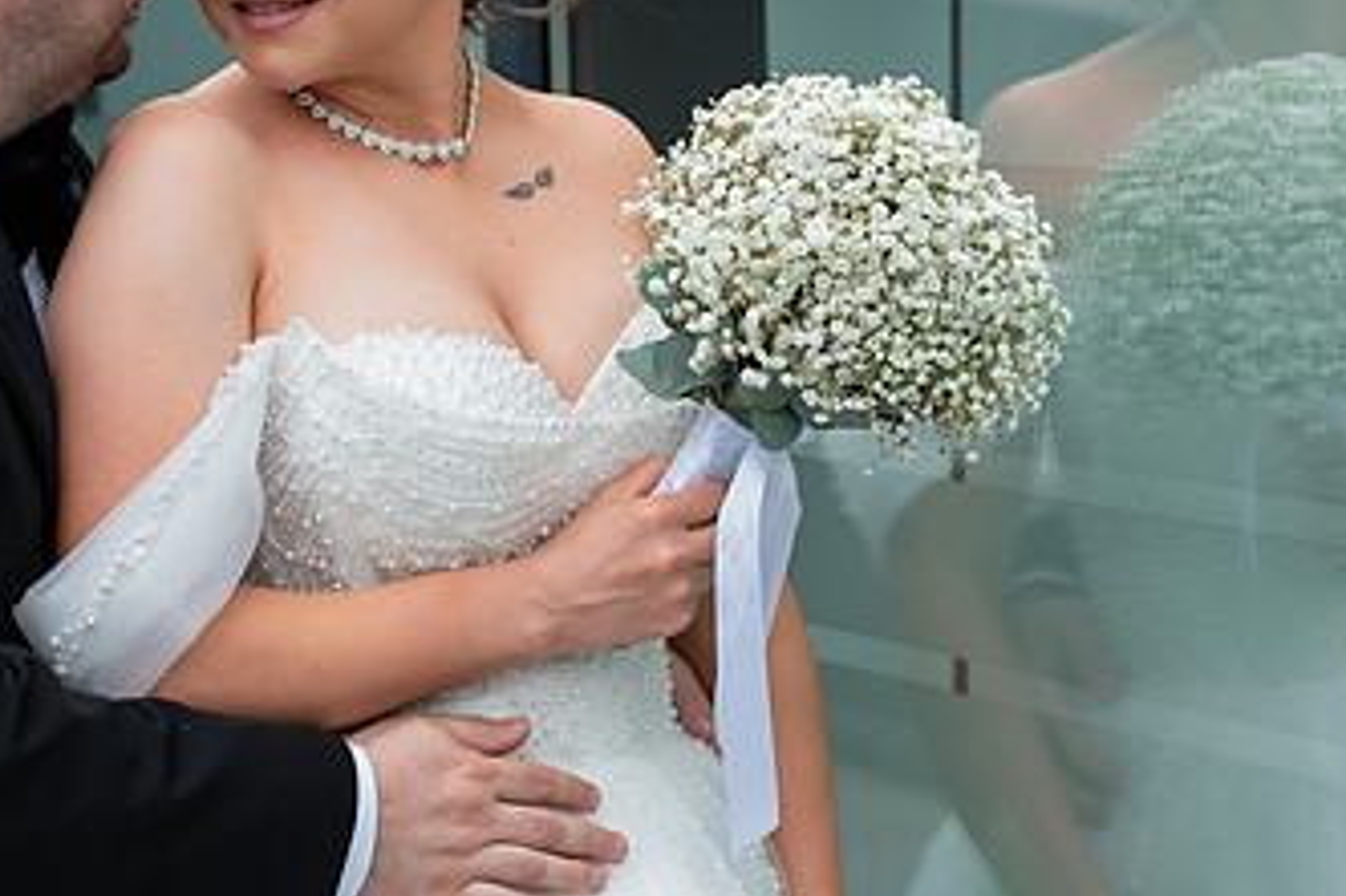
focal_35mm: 131
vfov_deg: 10.5
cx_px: 555
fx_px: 4895
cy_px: 316
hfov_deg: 15.6
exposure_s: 1/800
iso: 200
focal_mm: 75
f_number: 3.5
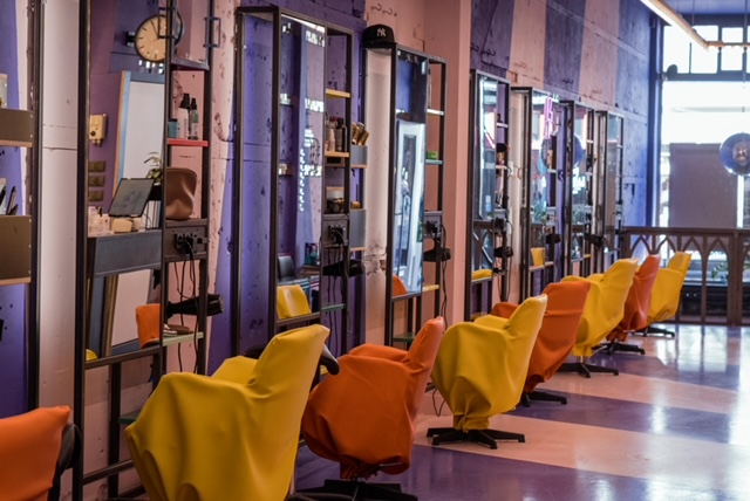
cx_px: 375
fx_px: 1564
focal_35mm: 75
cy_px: 250
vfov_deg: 18.2
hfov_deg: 27.0
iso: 2500
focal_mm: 50
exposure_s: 1/320
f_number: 4
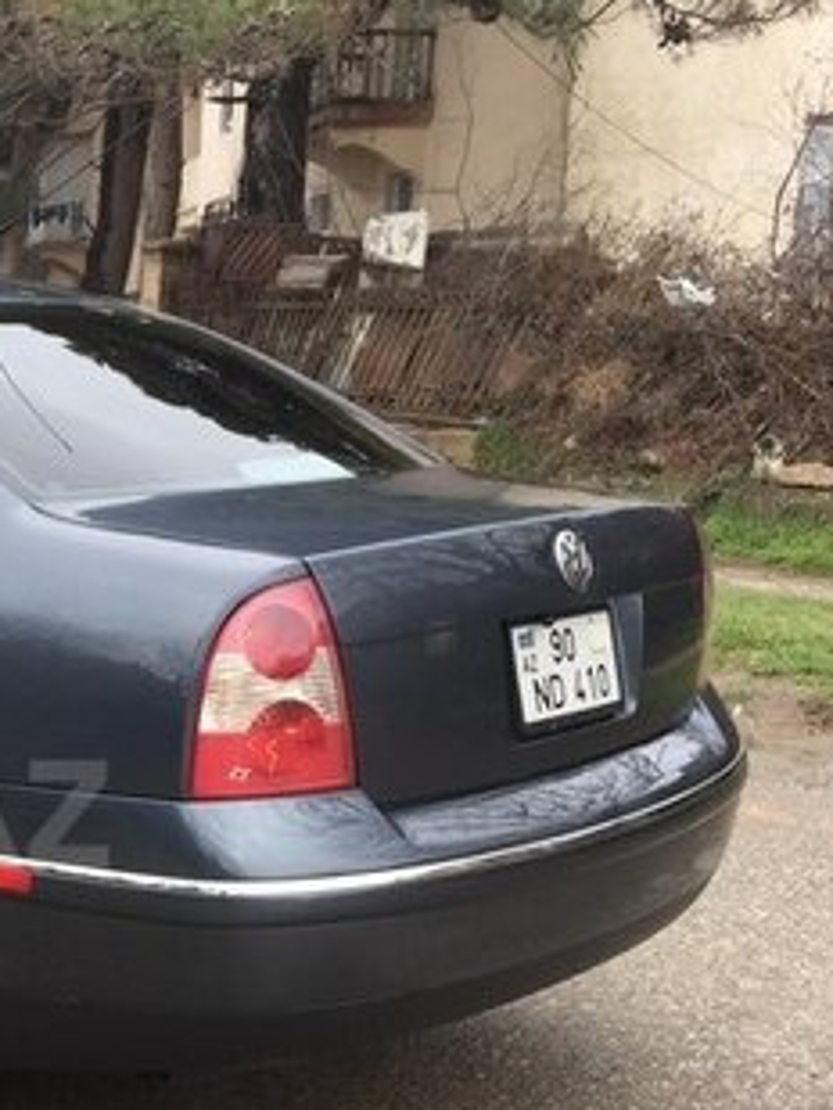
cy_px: 814
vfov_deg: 30.7
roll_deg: -1.0
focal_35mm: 62
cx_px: -259
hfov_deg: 21.4
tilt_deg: -12.3
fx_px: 1988
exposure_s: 1/275
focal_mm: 4.15
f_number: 2.2
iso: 32
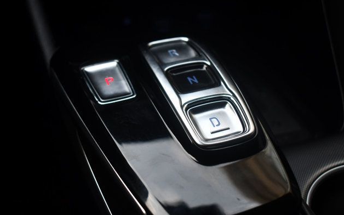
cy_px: 106
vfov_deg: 24.4
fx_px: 497
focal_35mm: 53
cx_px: 175
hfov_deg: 38.2
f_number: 4.5
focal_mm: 34
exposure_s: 1/250
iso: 450
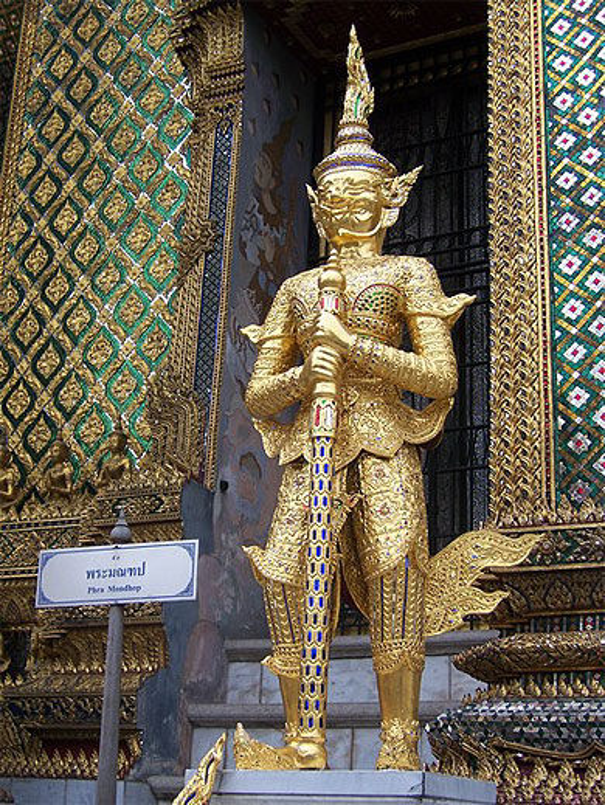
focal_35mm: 56
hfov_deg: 26.1
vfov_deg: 34.3
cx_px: 302
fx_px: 1303
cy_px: 402
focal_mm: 9.3
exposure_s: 1/640
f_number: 3.4
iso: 80
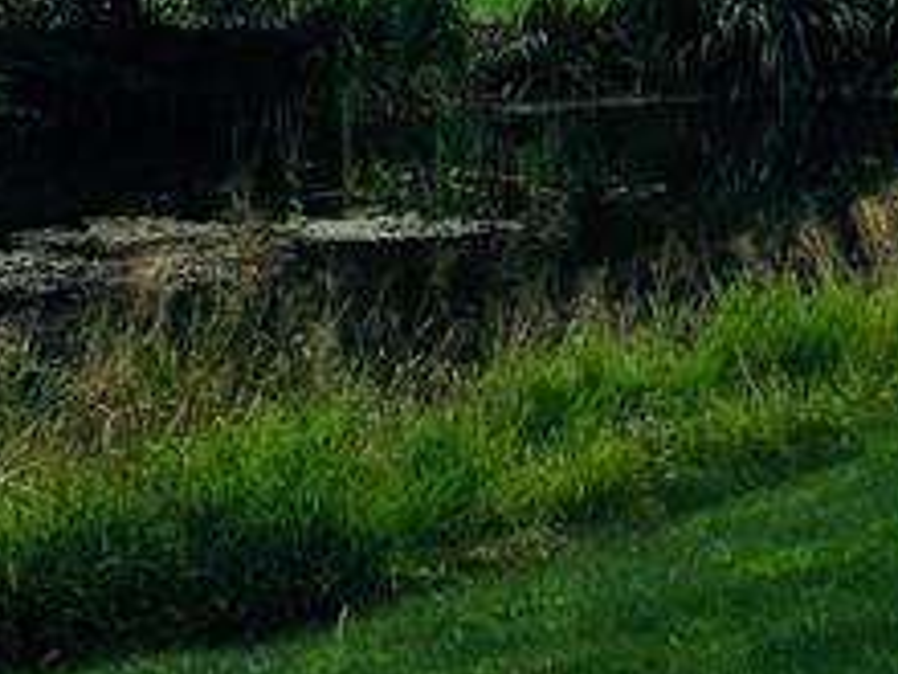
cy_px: -135
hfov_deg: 14.4
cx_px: 894
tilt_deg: -3.1
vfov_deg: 10.8
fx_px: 3502
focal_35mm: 135
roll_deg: +0.7
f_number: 2.2
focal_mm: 4.15
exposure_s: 1/761
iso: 25
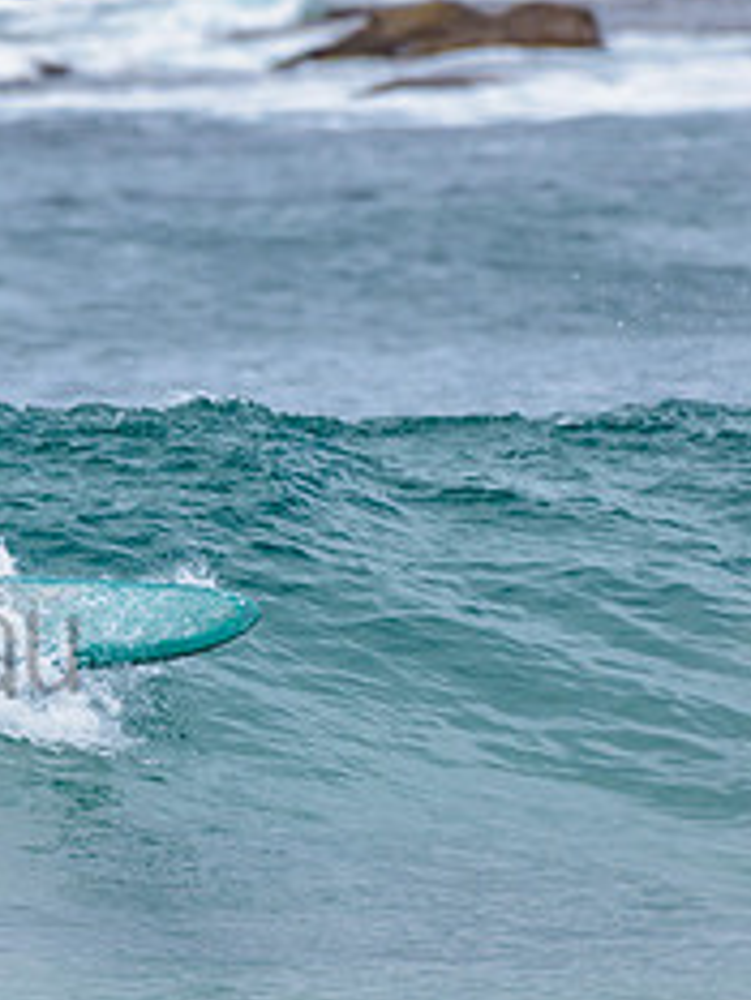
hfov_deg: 1.0
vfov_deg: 1.4
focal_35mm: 1467
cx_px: -93
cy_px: 647
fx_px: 42397
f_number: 5.6
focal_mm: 500
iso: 360
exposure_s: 1/2000
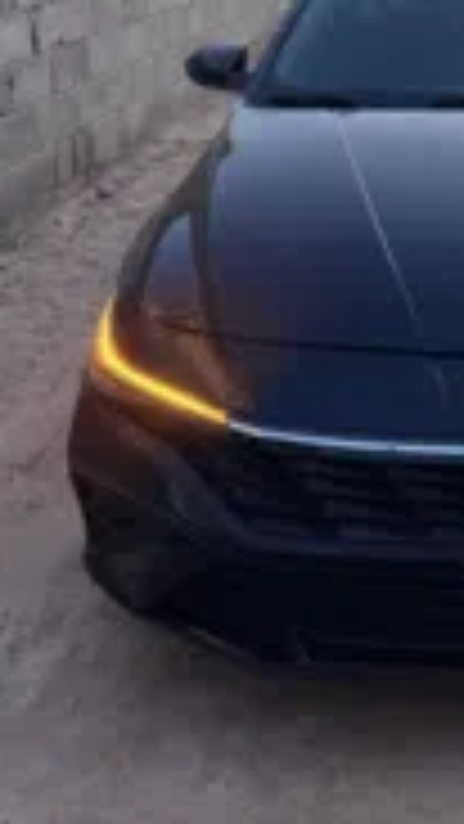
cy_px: -5
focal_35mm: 57
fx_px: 1246
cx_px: 505
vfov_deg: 33.4
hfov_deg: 20.2
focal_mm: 6.76
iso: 80
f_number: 1.78
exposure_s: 1/1285
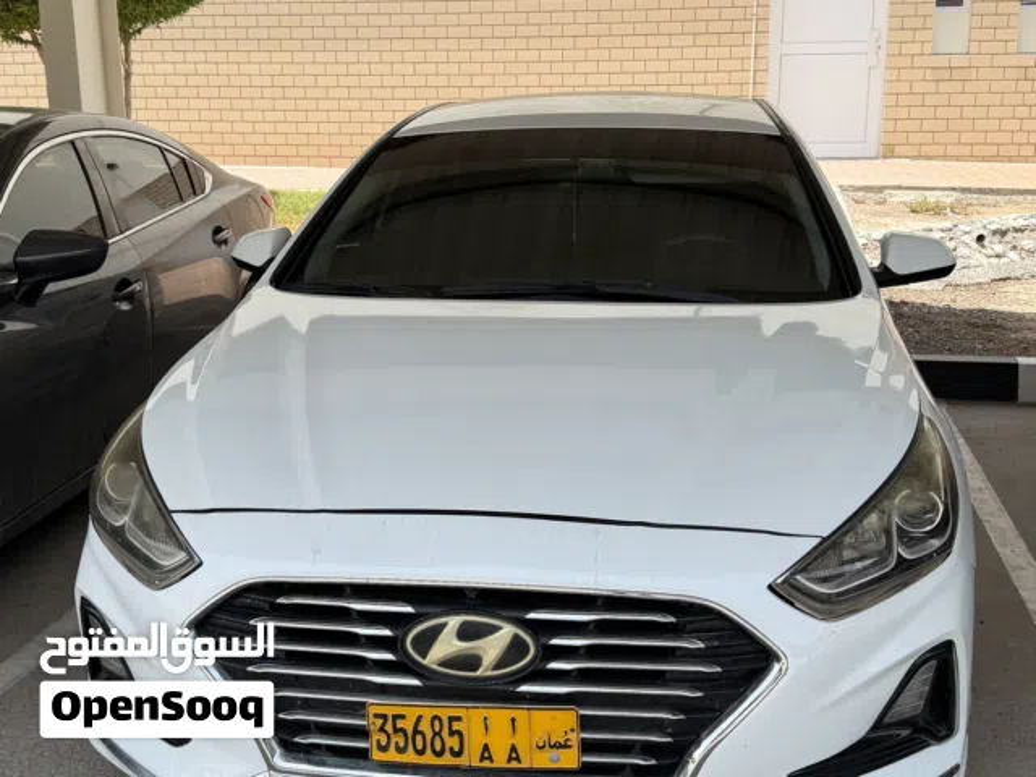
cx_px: 518
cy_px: 388
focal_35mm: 24
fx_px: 718
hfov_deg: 71.6
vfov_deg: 56.8
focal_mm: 6.76
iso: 80
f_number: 1.78
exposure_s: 1/2000
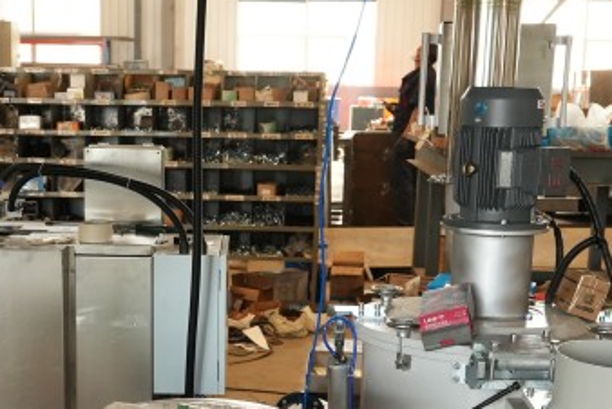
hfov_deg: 28.3
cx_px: 212
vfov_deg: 18.9
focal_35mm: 71
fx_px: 1208
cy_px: 376
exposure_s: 1/160
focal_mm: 30
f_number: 5.6
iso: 4000
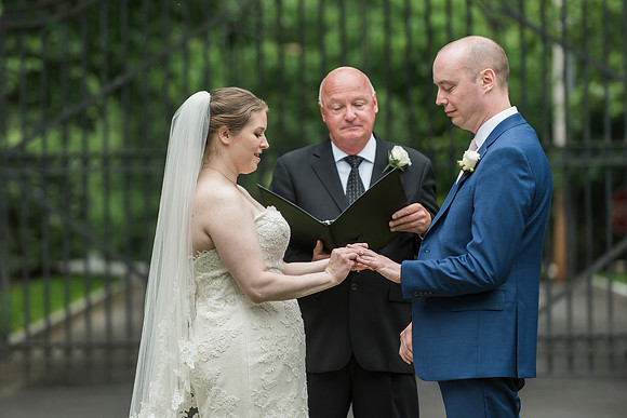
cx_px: 303
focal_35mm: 181
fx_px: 3147
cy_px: 202
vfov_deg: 7.6
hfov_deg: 11.4
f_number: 4
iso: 800
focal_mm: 175
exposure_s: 1/500
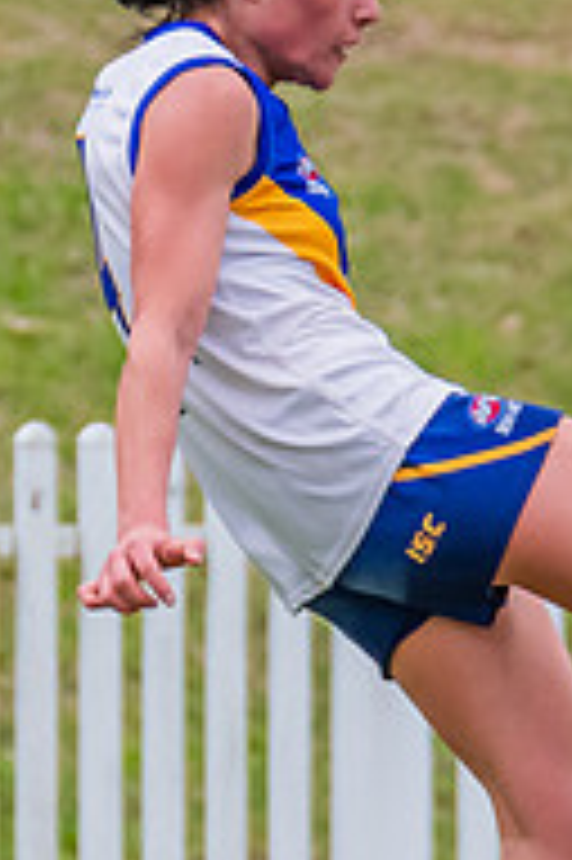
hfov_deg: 0.5
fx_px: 61000
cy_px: 446
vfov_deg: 0.8
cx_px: 443
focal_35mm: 2555
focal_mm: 420
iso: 800
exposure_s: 1/1250
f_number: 8
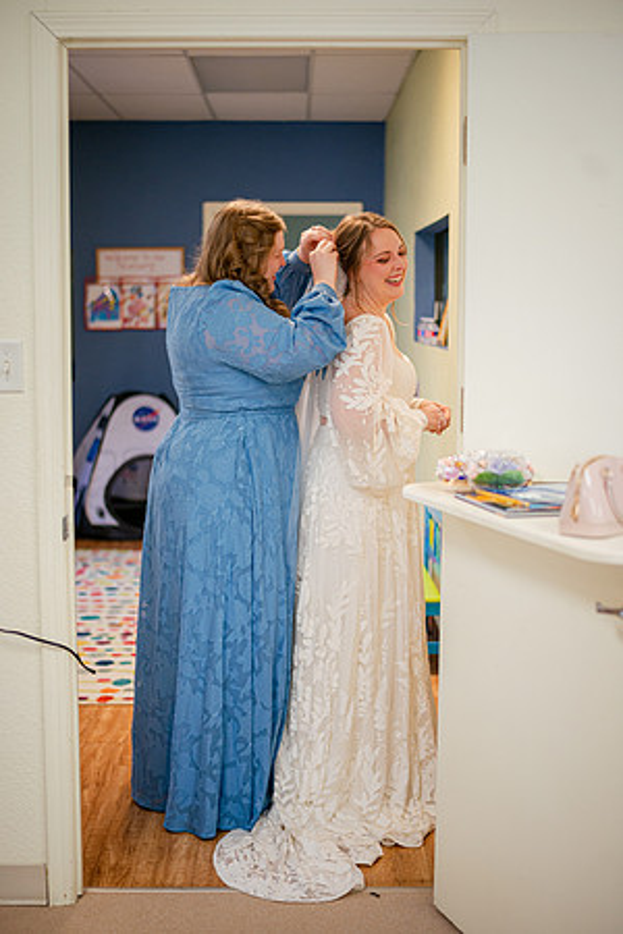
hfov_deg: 27.0
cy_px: 467
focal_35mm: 50
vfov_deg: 39.6
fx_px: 1298
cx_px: 312
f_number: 1.8
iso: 800
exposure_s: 1/500
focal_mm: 50
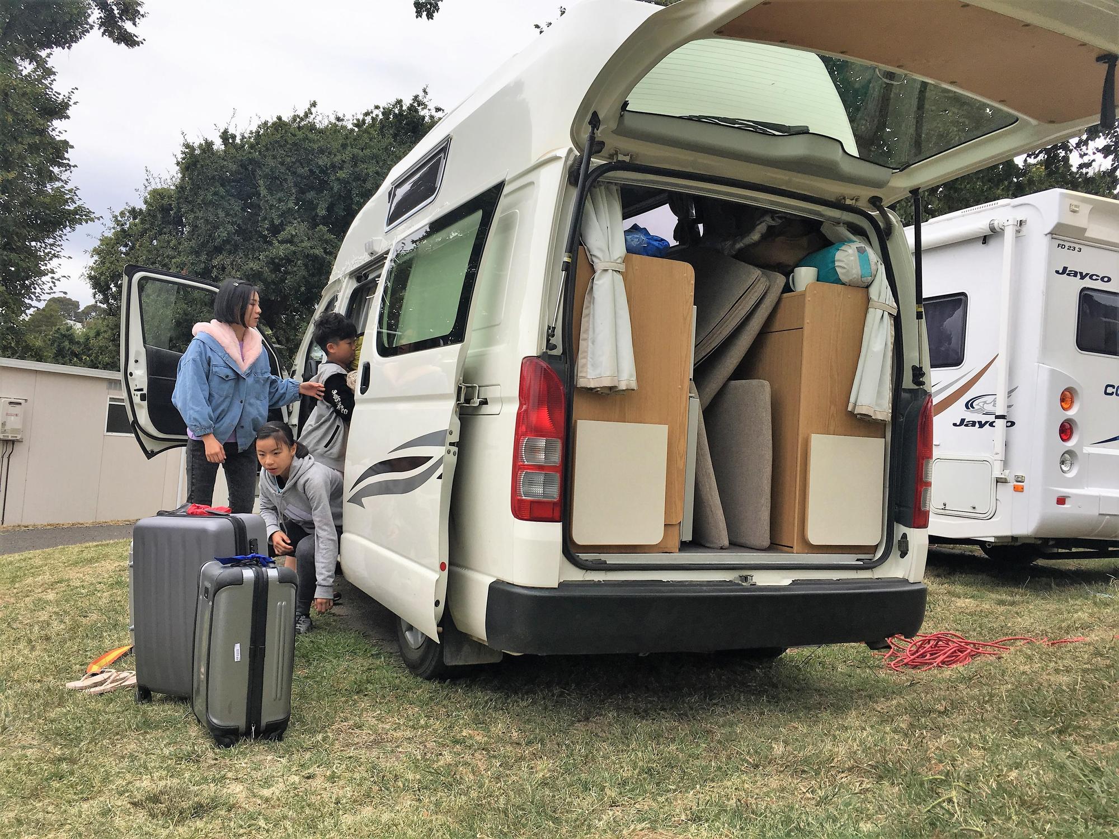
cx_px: 560
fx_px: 937
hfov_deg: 61.7
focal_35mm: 29
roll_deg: -4.7
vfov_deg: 48.2
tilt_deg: +1.4
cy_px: 420
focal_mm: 4.15
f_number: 2.2
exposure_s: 1/384
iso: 25
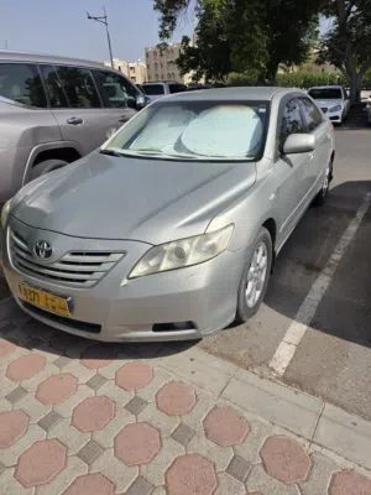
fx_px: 329
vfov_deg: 73.9
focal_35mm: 23
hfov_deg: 58.9
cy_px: 248
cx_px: 186
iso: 64
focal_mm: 6.5
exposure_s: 1/7939
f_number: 1.4
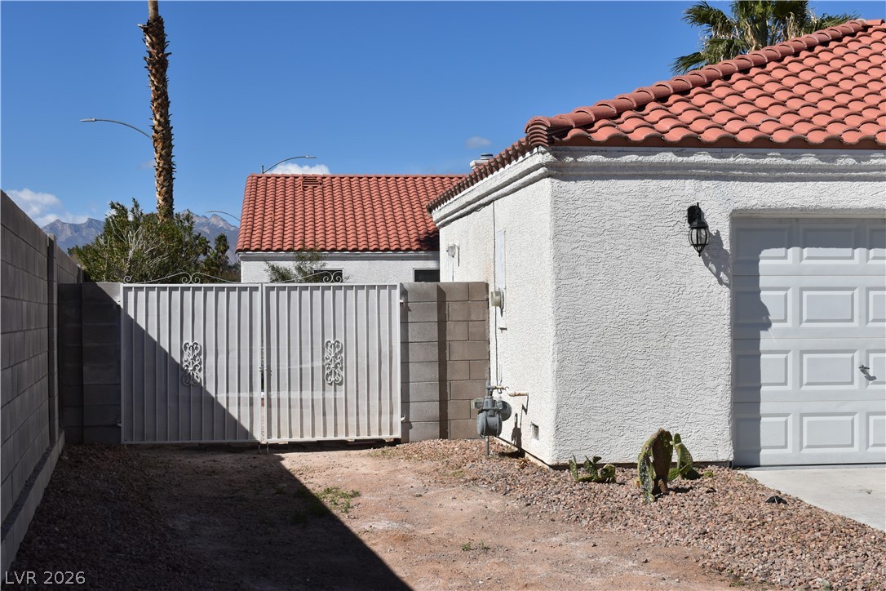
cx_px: 443
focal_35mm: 52
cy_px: 296
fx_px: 1292
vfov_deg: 25.8
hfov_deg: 37.9
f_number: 11
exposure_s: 1/500
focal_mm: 35
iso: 200
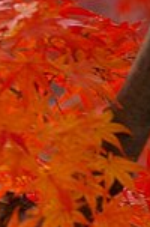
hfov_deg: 1.9
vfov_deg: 2.9
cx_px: -70
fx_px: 4420
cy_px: 355
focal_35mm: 704
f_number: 4.5
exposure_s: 1/60
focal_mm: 138
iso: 200
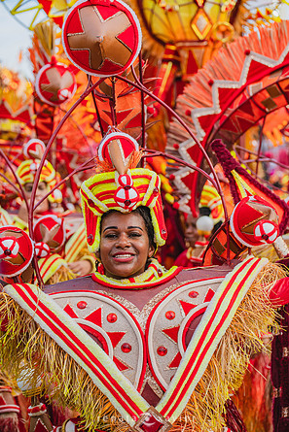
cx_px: 144
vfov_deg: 20.2
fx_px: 1215
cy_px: 217
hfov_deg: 13.6
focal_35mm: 101
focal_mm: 100
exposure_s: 1/1600
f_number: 5.6
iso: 640
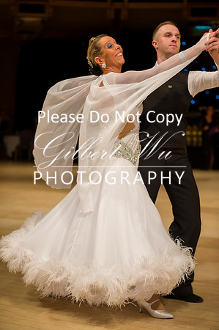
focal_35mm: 70
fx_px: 640
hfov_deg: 19.4
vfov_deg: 28.9
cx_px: 110
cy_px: 165
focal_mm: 70
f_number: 2.8
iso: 640
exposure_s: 1/250
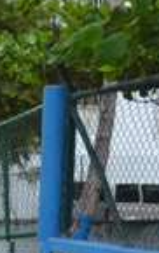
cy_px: 331
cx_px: -290
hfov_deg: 8.4
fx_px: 933
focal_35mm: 135
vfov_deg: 14.8
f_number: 7.1
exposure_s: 1/200
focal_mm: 20
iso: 100
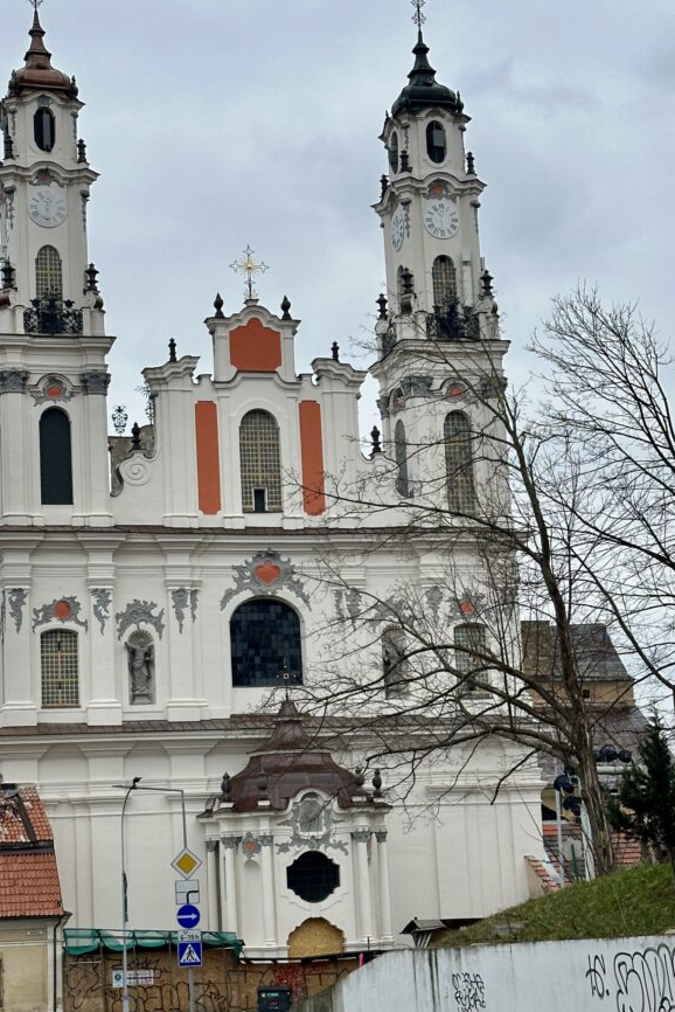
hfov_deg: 22.9
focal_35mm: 59
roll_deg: +2.0
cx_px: 245
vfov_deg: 33.9
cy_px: 502
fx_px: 1658
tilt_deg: +9.8
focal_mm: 6.86
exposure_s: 1/1305
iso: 64
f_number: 1.78
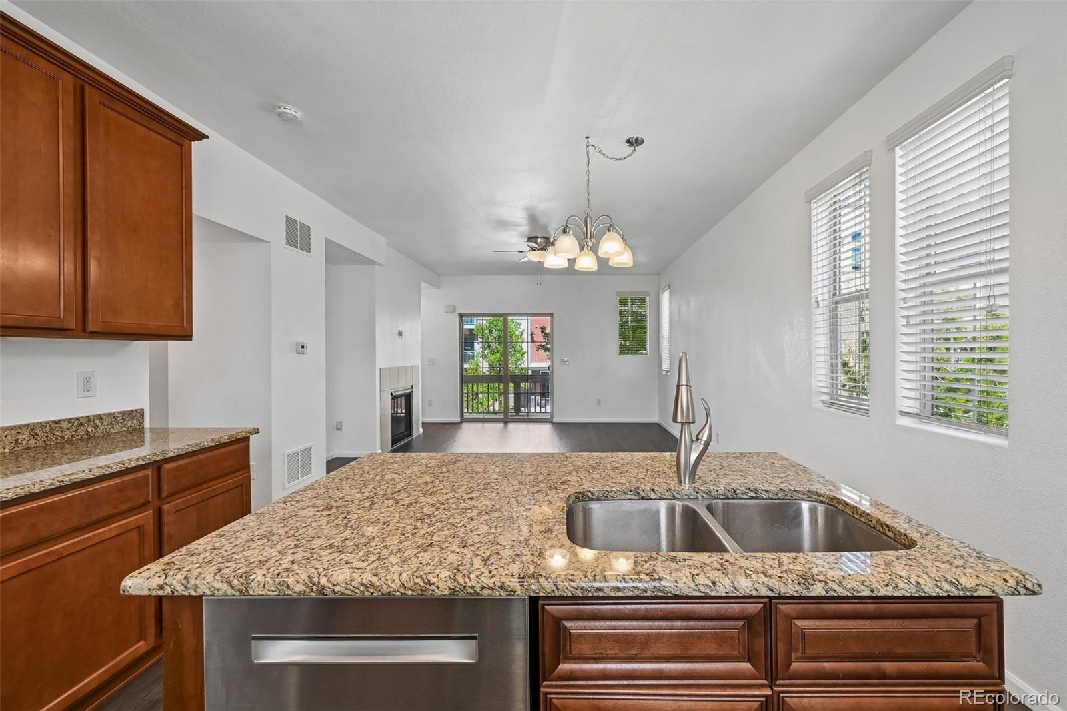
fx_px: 415
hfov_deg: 104.3
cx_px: 534
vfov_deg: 81.2
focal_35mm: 14
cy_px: 356
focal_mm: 14
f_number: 10
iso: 400
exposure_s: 1/25
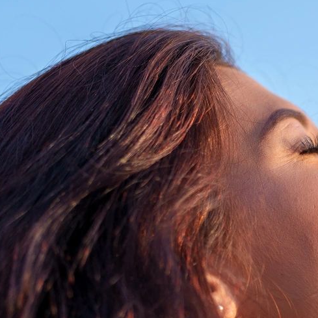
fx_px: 1341
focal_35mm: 129
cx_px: 536
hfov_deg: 12.6
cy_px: 248
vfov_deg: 13.5
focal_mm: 35
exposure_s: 1/1250
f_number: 1.8
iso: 100
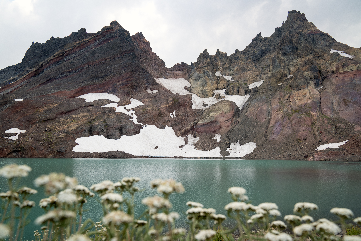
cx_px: 180
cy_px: 120
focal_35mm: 24
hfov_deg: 73.7
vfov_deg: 53.1
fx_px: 241
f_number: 5
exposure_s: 1/320
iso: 400
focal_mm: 24
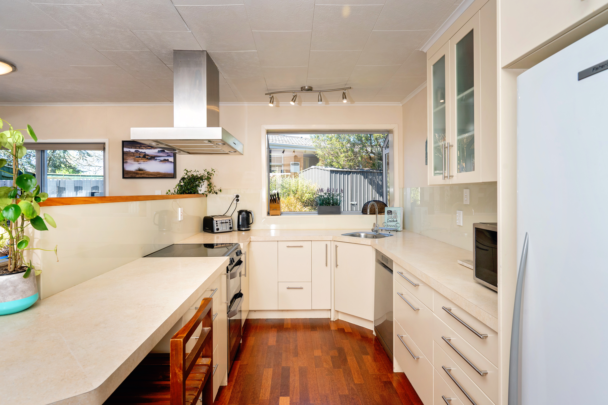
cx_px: 304
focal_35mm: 19
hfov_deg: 86.9
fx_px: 321
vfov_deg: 64.6
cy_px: 202
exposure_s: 1/80
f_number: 8
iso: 400
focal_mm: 19
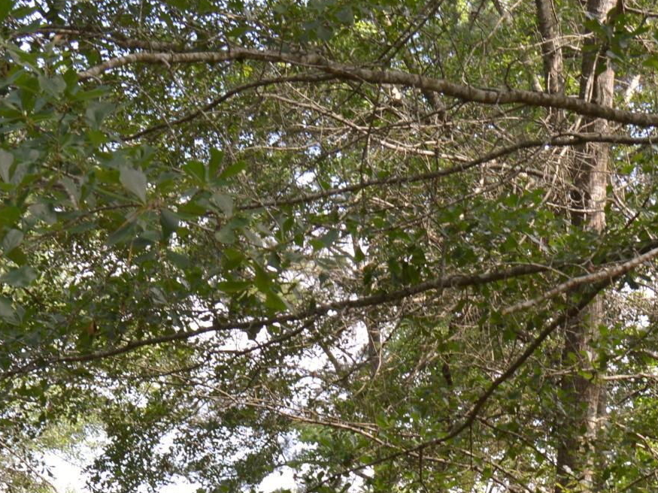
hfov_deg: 17.3
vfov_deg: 12.4
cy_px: 740
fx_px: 2160
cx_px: 411
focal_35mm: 114
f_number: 5.6
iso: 180
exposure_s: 1/125
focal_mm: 23
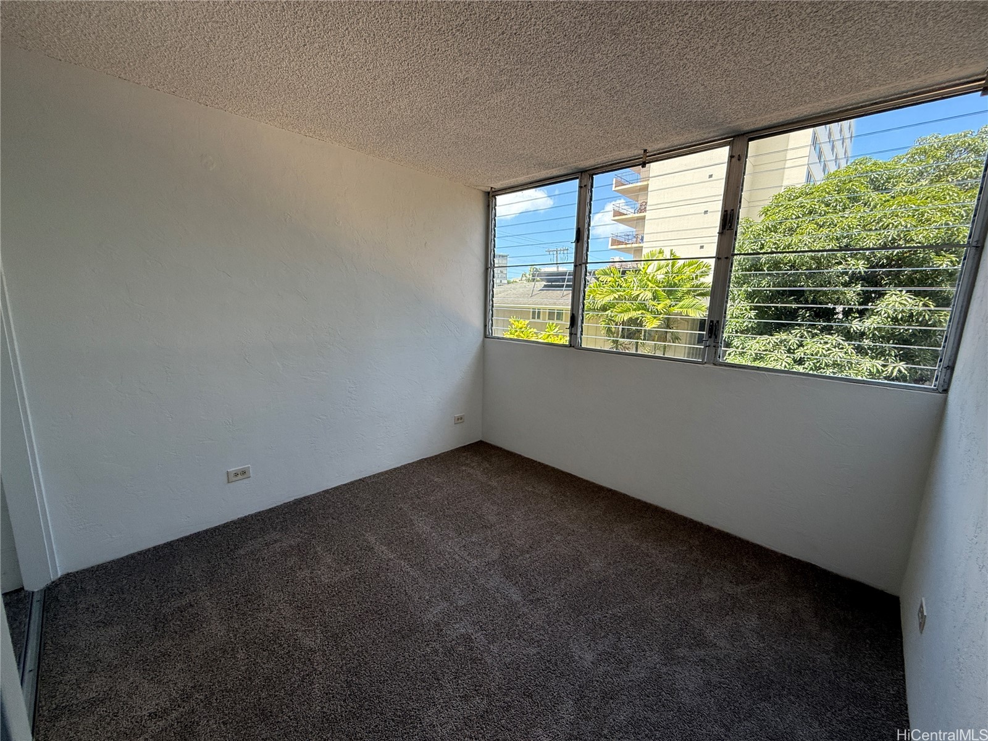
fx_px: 400
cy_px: 370
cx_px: 494
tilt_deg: -9.3
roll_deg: -1.7
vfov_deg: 85.7
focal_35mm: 14
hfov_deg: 102.1
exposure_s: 1/211
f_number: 2.2
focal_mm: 2.22
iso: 64
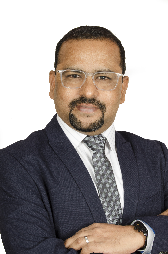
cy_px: 127
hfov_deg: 17.4
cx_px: 84
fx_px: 548
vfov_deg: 26.0
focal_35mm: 78
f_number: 18
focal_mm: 52
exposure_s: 1/60
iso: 400
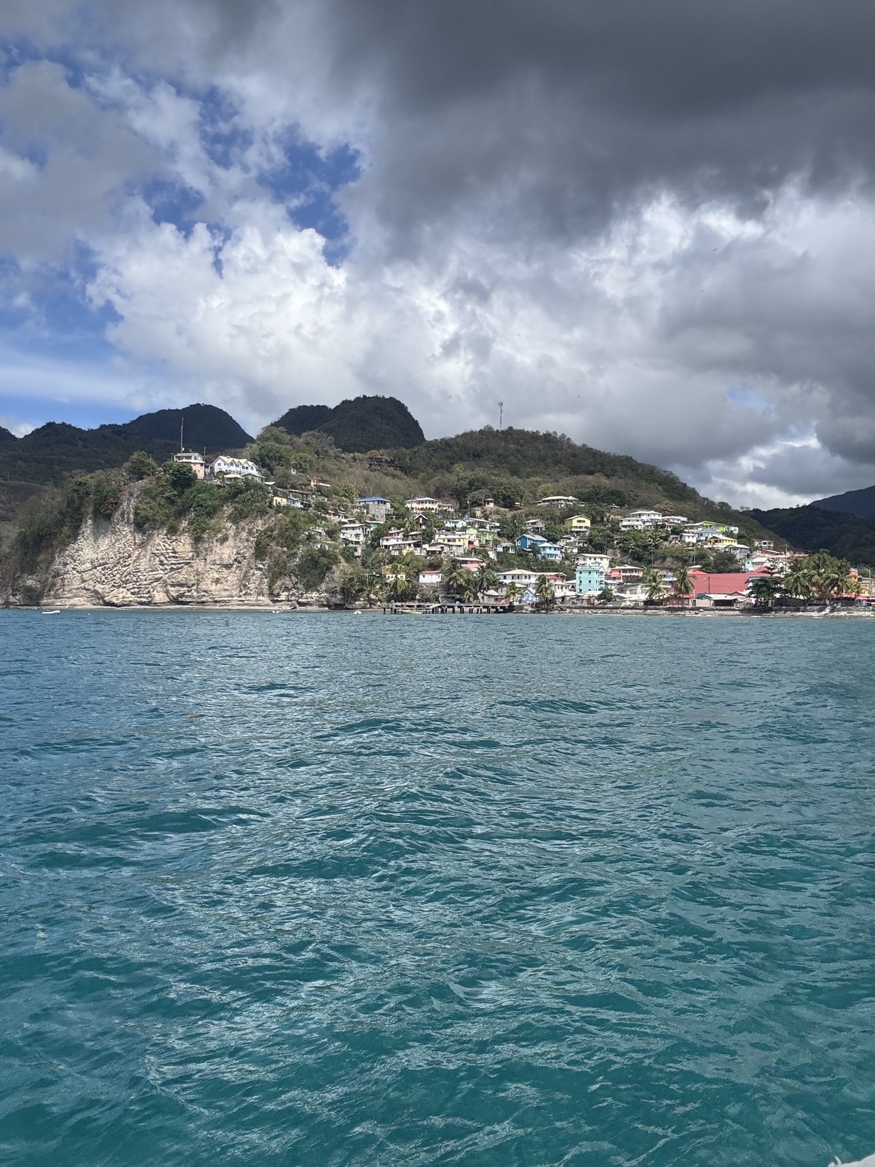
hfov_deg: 46.8
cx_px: 438
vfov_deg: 60.0
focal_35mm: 30
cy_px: 584
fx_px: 1011
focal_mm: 2.69
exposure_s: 1/1923
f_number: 1.9
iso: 25
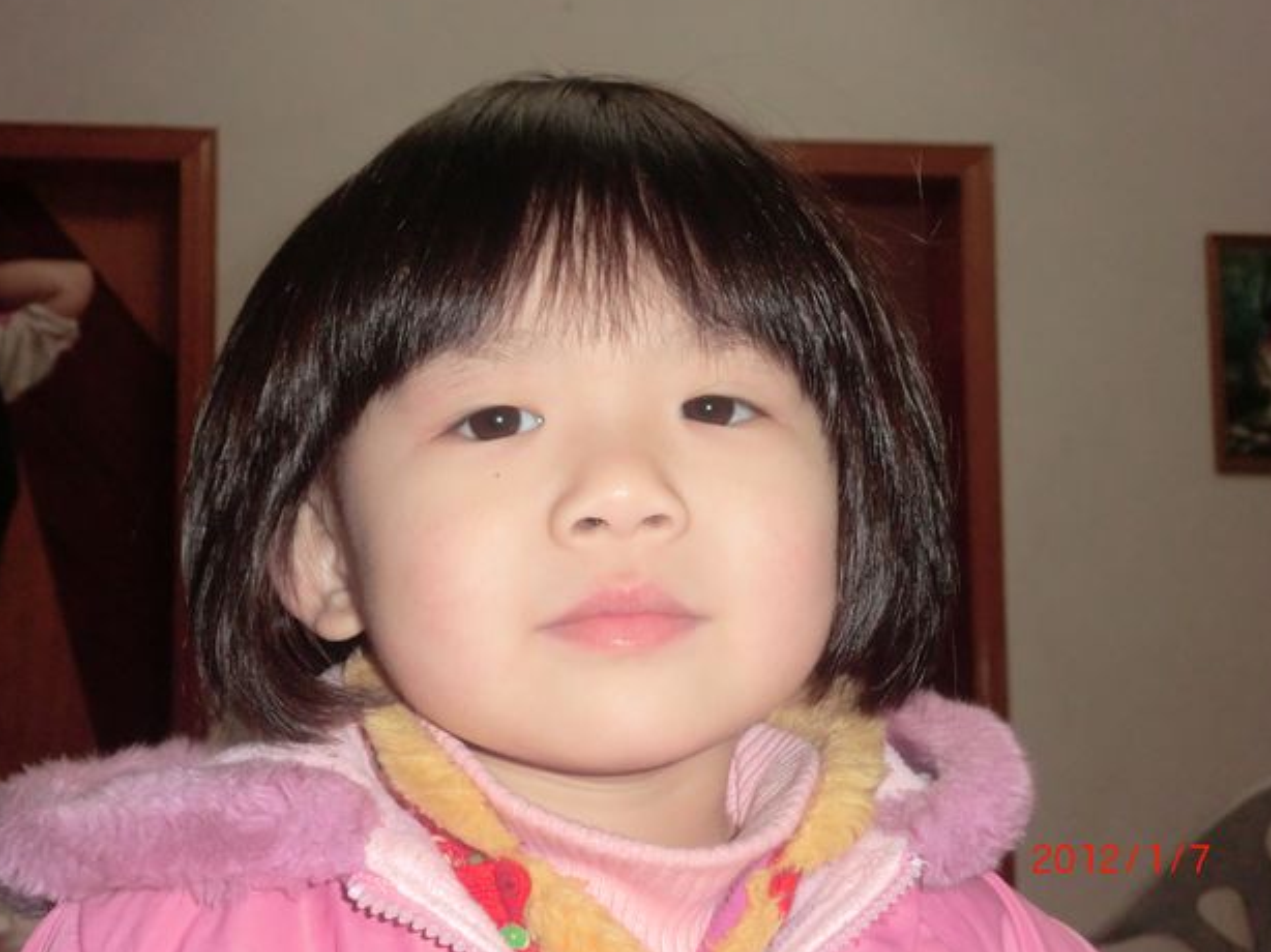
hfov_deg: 38.9
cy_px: 464
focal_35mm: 49
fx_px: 1798
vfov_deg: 29.7
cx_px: 629
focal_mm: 8.46
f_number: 3.4
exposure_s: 1/40
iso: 400
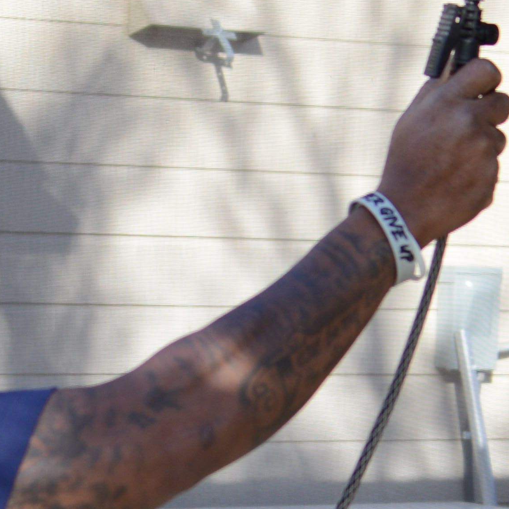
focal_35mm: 234
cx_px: 197
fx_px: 3897
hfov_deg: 7.5
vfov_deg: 7.4
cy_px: 551
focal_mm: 35
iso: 100
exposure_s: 1/320
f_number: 2.8
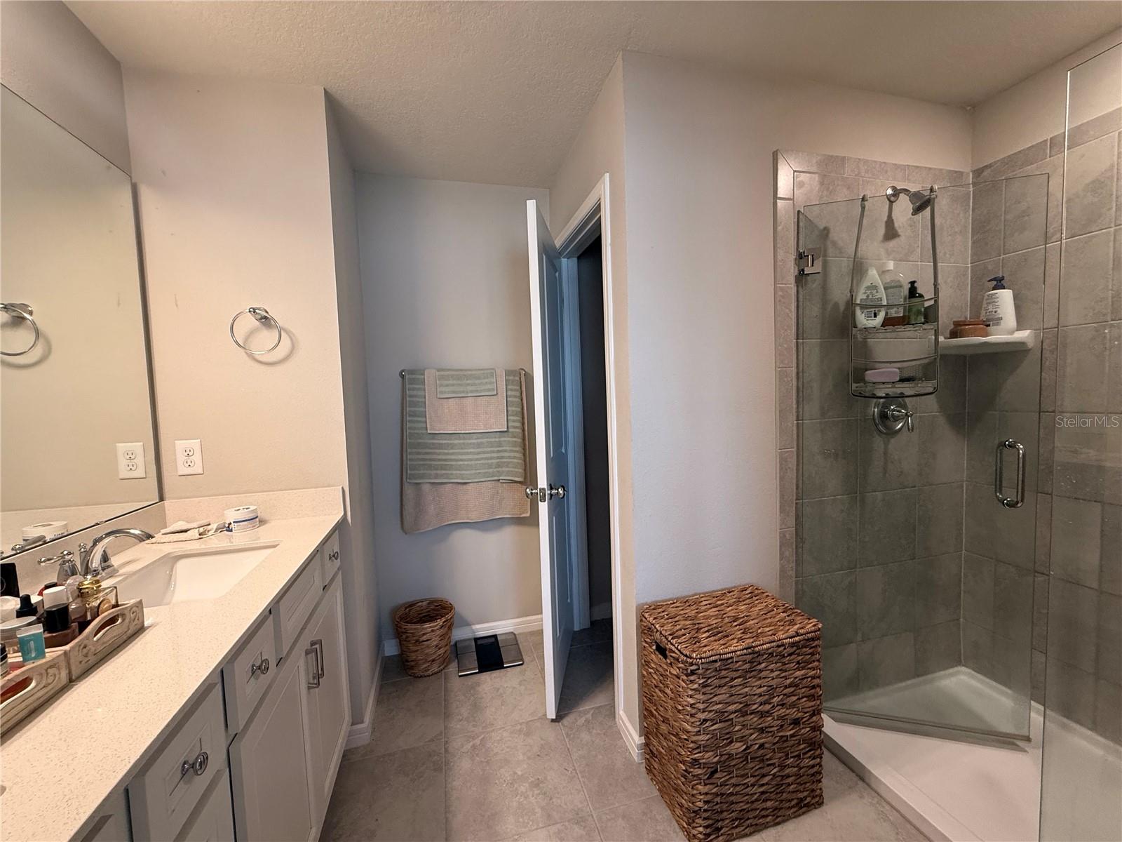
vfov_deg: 85.7
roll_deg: +1.9
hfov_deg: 102.1
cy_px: 421
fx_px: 454
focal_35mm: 14
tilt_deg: -2.8
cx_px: 561
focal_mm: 2.22
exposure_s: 1/60
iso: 200
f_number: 2.2
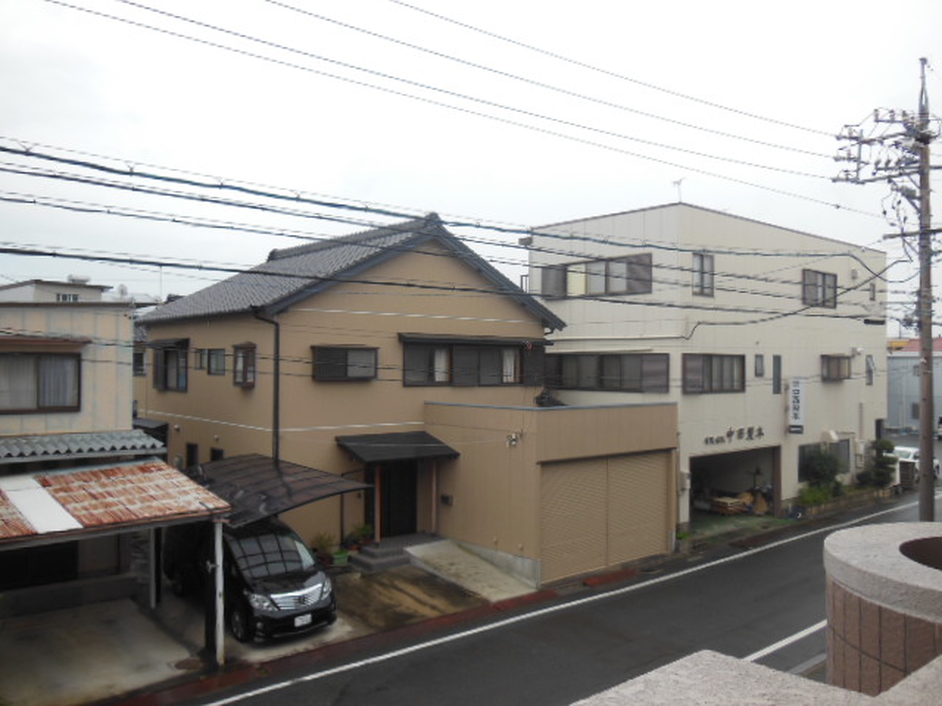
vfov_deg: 48.2
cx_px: 471
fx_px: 789
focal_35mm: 29
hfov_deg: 61.7
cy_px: 353
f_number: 3.7
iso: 125
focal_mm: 5.2
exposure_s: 1/250
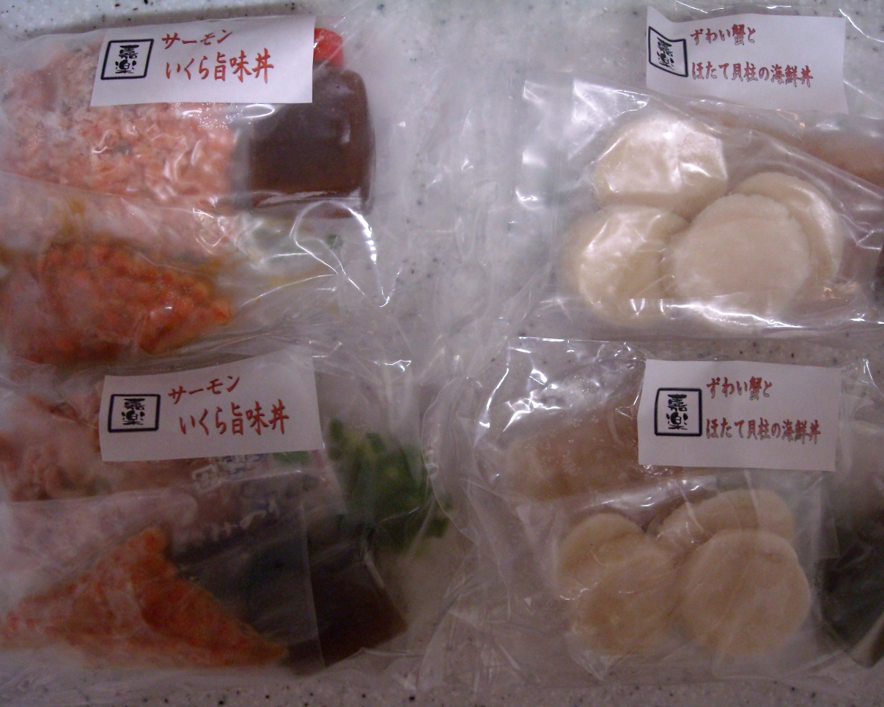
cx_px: 452
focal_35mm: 37
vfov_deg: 40.1
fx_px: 968
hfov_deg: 49.1
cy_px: 354
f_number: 2.8
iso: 400
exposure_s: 1/52
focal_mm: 5.7
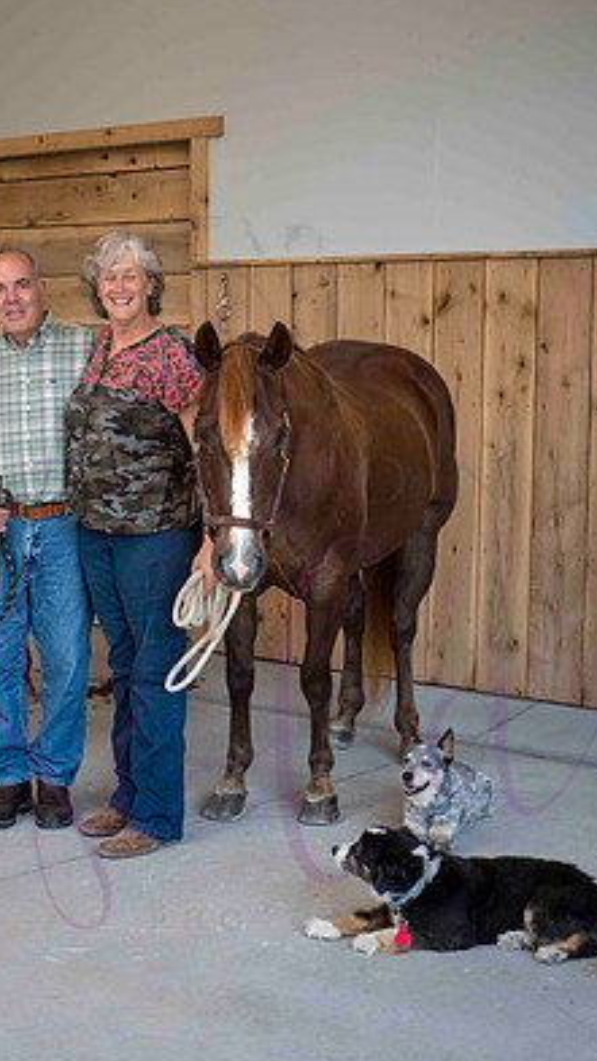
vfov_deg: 34.9
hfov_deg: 20.0
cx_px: 222
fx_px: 1689
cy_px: 575
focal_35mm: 60
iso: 400
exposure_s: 1/160
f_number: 9
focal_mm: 50
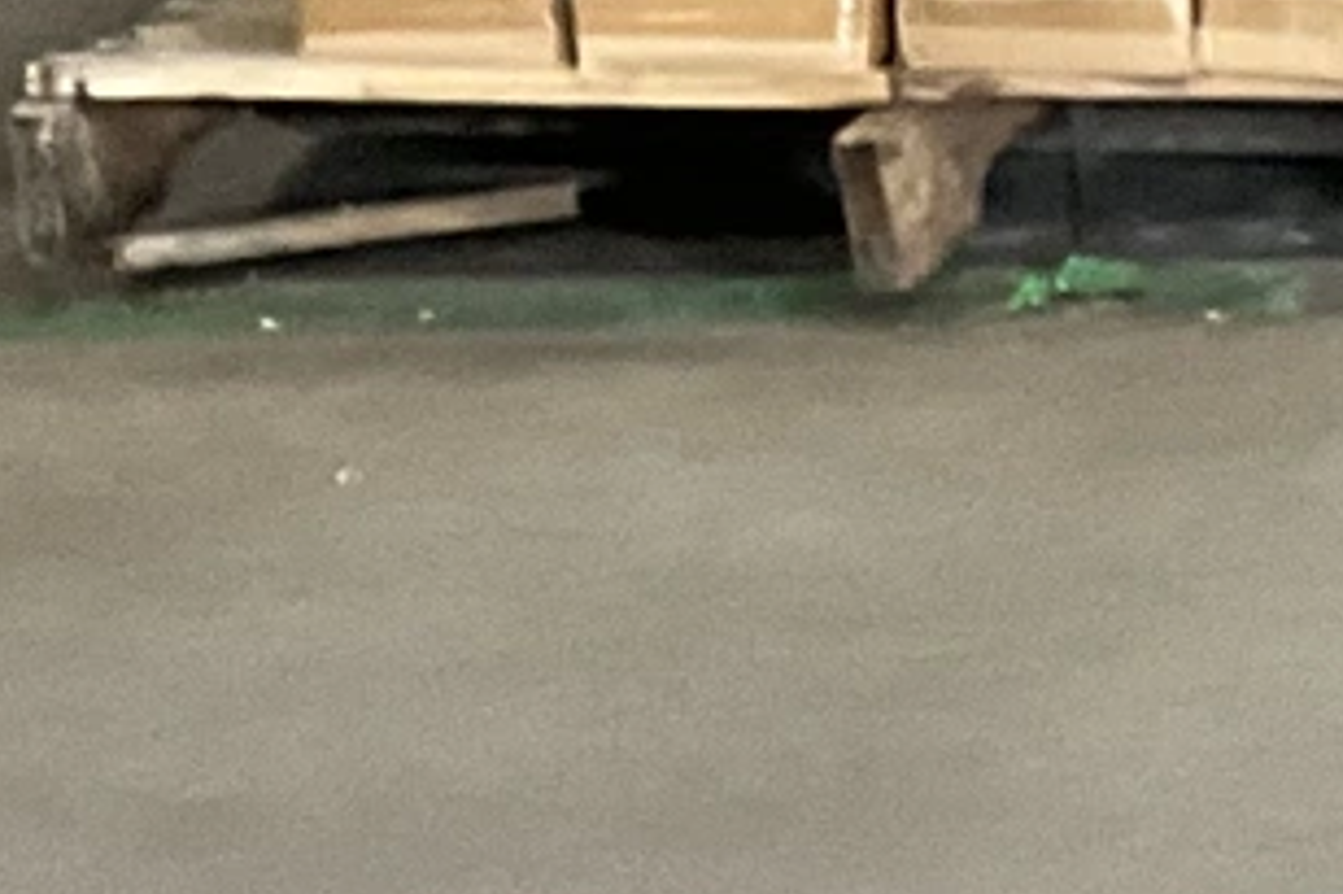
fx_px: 7308
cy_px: 3035
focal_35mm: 196
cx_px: 1517
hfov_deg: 10.4
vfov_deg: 6.2
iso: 250
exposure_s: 1/40
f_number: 1.8
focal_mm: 3
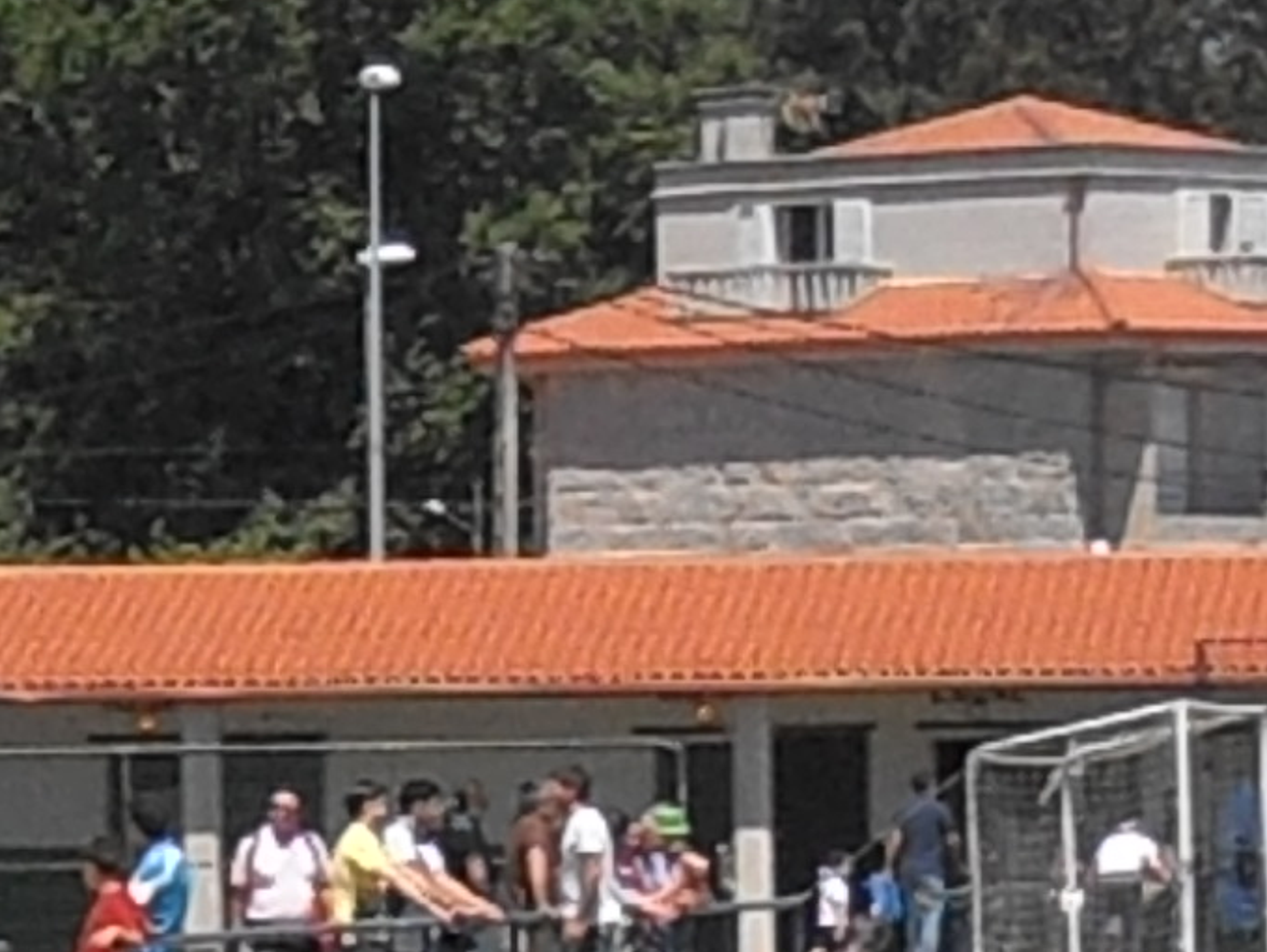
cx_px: -136
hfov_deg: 4.8
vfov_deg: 3.6
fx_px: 15234
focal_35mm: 416
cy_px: 1187
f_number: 15
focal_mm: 24.39
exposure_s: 1/320
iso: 400
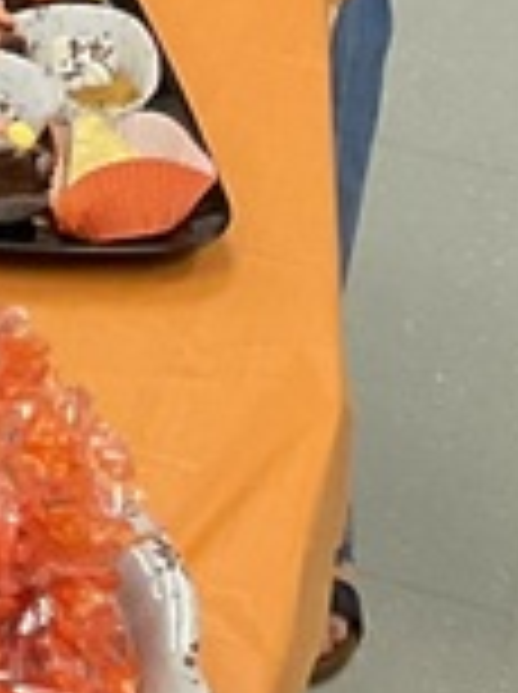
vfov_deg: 8.3
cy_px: -1566
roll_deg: -6.0
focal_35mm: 193
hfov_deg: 7.3
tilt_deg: -4.5
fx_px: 3862
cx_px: -608
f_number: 1.8
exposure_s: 1/60
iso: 80
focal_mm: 3
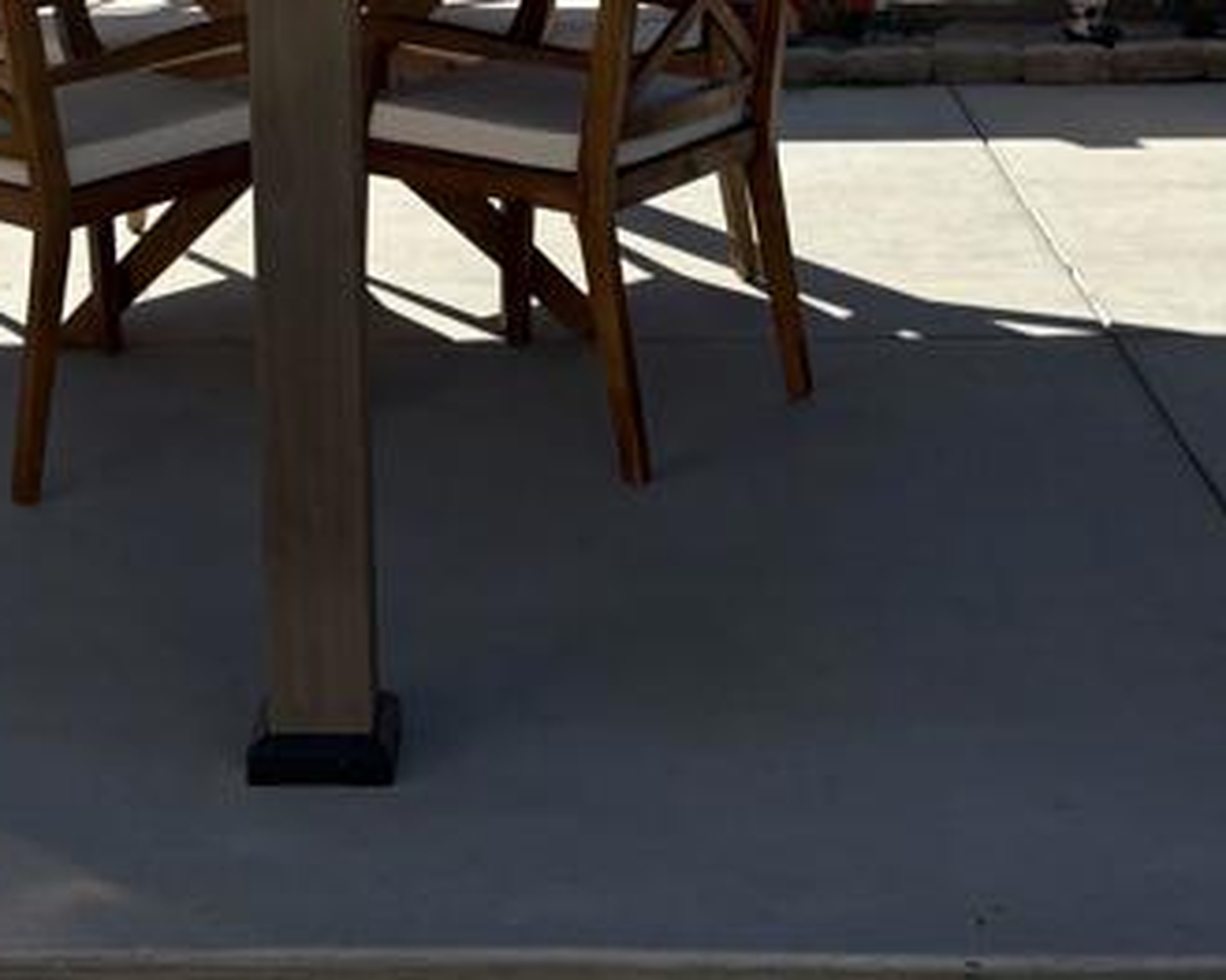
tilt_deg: -0.9
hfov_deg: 24.0
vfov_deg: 17.6
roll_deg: +1.2
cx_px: 369
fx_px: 2866
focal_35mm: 79
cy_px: -447
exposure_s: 1/4950
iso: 64
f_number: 1.6
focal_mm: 5.96
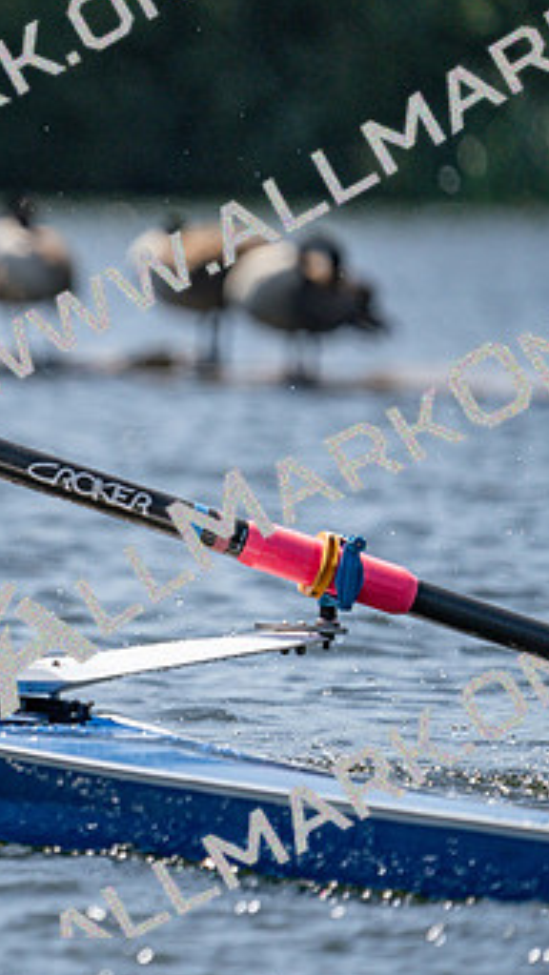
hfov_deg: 1.6
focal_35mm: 760
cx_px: -260
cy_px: 447
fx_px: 19654
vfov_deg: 2.8
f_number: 6.3
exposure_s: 1/2000
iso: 250
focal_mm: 426
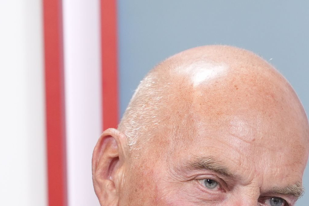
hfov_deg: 4.4
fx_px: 4026
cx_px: 236
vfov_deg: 2.9
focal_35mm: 469
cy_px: 366
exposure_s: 1/200
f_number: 4
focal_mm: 119
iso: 800
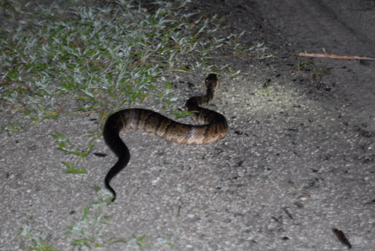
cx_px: 188
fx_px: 1173
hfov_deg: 18.2
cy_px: 126
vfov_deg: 12.2
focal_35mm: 112
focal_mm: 75
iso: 1100
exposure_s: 1/80
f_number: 2.8
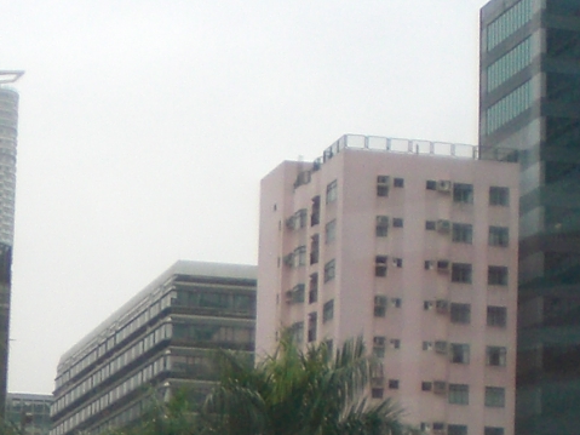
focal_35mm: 127
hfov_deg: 14.9
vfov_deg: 11.1
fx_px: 2127
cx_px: -157
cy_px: 720
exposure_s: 1/80
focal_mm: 6.3
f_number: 3.1
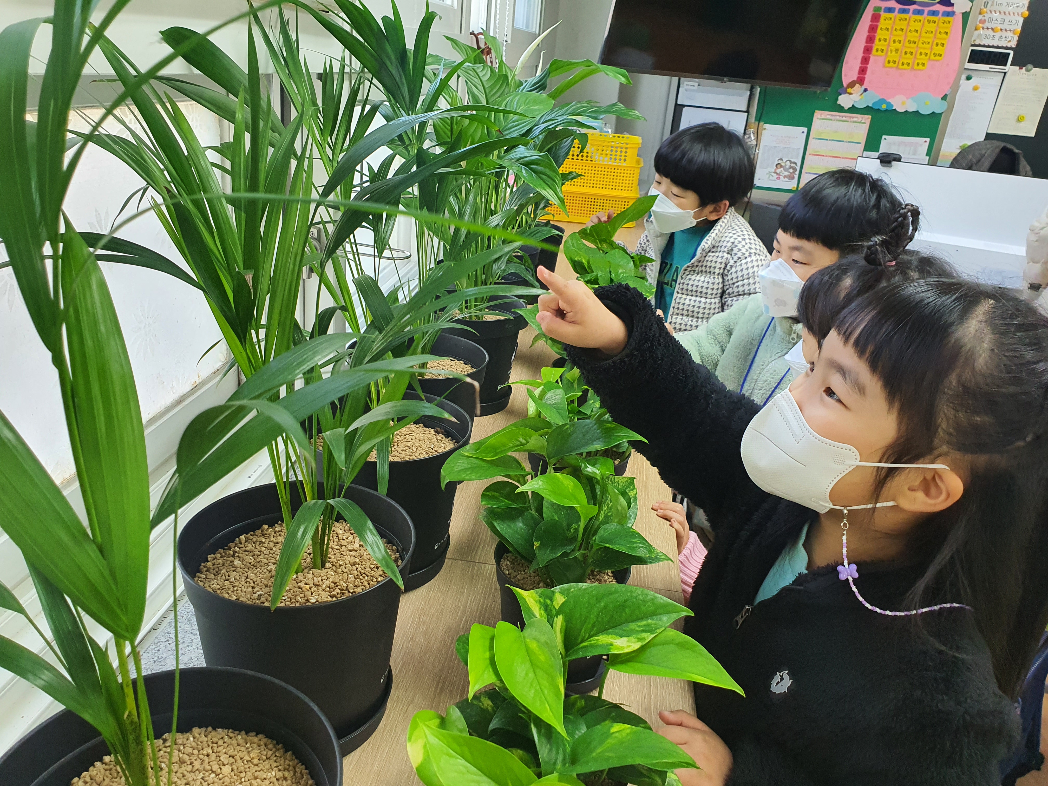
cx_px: 524
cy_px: 393
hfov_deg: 67.3
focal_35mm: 26
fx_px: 787
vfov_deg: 53.1
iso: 320
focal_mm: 4.3
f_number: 2.4
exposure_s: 1/120
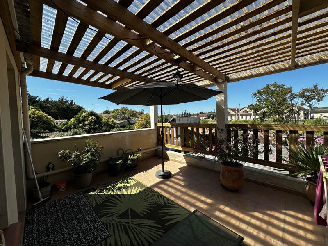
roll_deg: +1.7
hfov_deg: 102.1
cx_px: 164
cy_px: 123
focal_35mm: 14
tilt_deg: -1.2
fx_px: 133
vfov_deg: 85.7
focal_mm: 2.22
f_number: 2.2
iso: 50
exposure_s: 1/1159
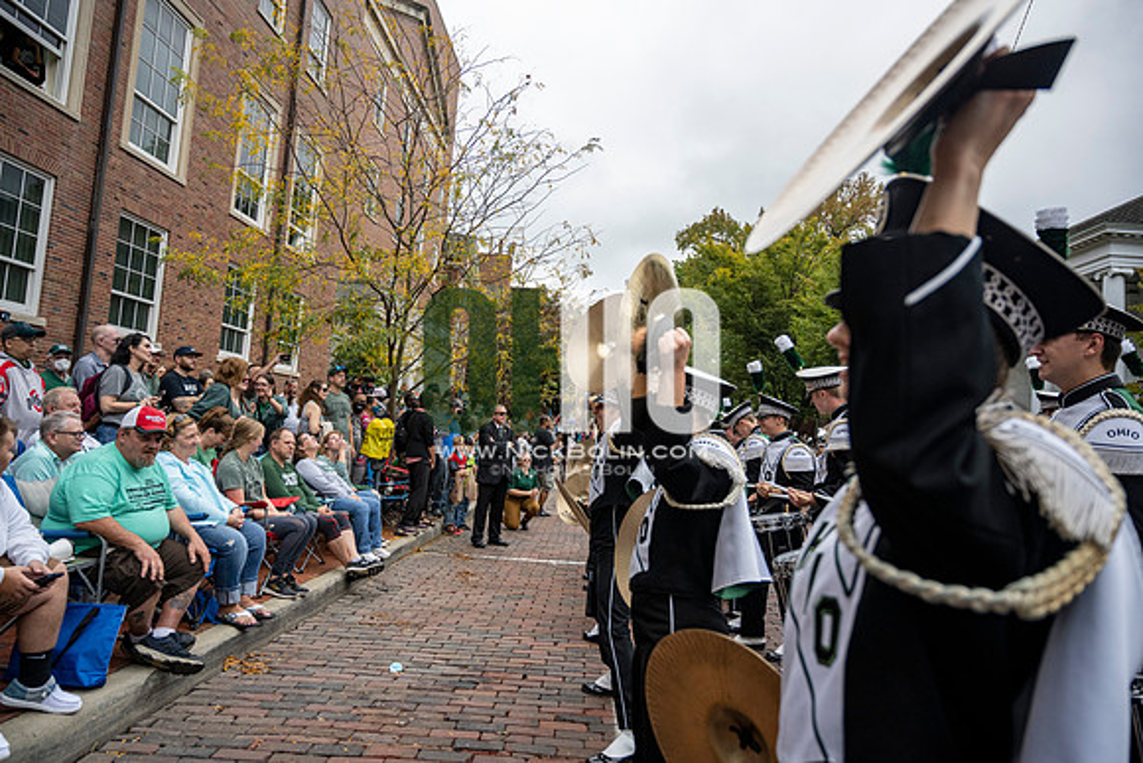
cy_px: 382
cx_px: 572
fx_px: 762
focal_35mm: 24
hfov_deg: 73.7
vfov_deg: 53.2
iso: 640
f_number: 4
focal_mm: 24
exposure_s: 1/1600
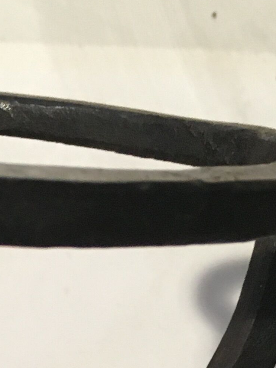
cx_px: -130
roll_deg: -2.3
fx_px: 1255
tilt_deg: -26.0
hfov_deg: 12.0
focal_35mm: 118
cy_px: 642
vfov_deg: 14.8
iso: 160
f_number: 2.2
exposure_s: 1/33
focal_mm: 4.15
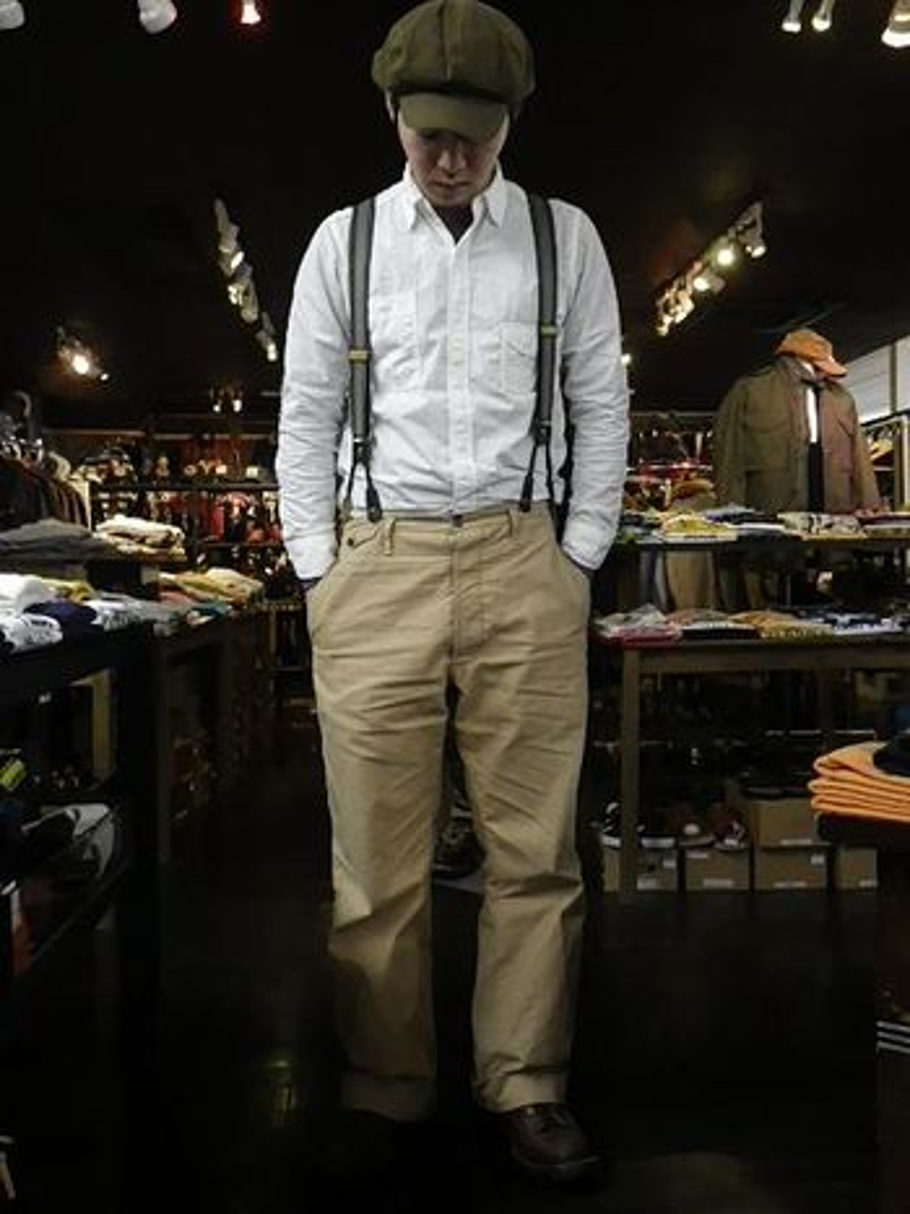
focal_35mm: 34
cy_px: 607
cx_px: 455
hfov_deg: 41.8
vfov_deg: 54.0
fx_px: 1192
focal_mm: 6.1
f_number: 3.8
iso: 640
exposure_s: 1/50
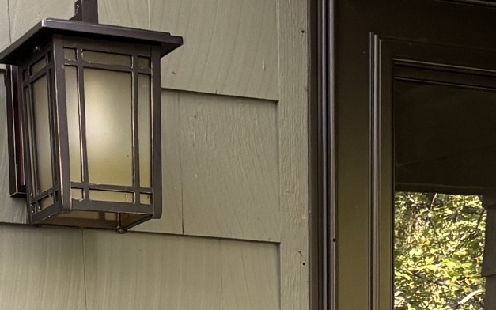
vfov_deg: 8.5
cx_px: 356
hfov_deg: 15.4
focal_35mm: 135
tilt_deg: -12.4
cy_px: 862
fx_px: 1825
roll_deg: +0.1
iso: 125
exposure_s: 1/62
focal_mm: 5.96
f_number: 1.6
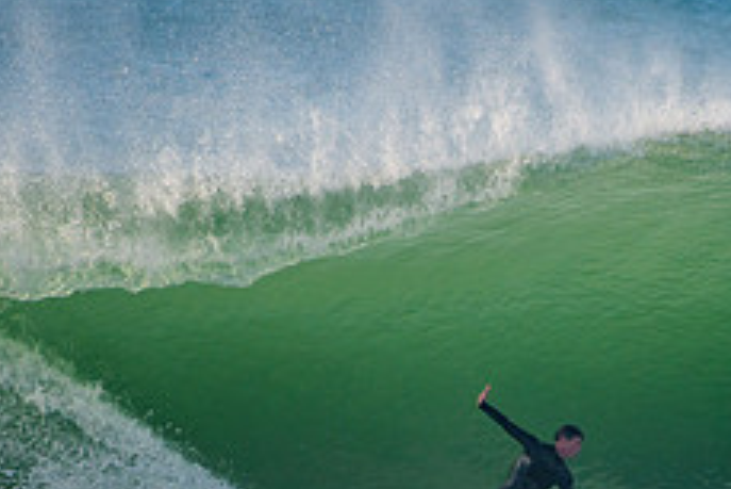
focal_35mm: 1264
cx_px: 562
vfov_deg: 1.1
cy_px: 548
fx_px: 25681
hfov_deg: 1.6
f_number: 5.6
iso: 220
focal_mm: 500
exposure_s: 1/1600
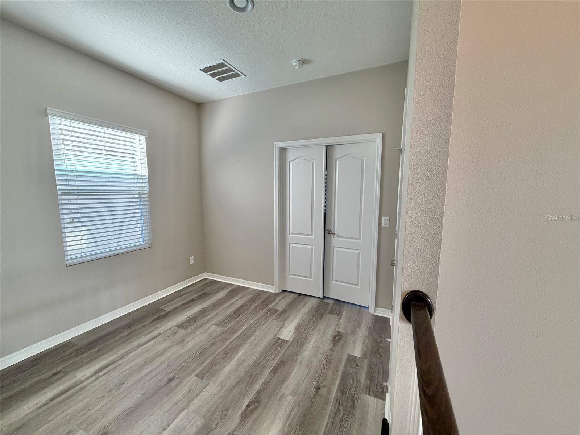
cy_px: 218
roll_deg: -0.3
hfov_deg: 102.1
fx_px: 235
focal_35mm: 14
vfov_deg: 85.7
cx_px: 290
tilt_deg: -5.0
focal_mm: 2.22
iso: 160
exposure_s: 1/120
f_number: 2.2
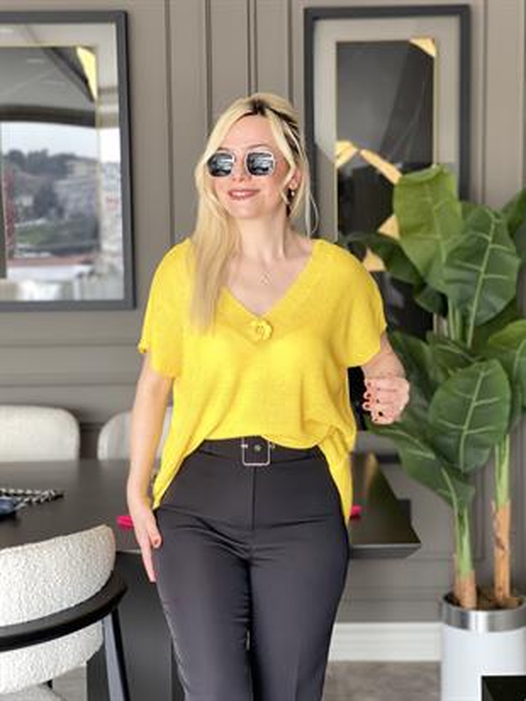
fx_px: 1296
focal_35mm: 64
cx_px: 263
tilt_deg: -4.9
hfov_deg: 22.9
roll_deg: +0.7
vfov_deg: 30.3
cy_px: 350
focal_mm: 7.5
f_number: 2.2
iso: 125
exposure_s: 1/100
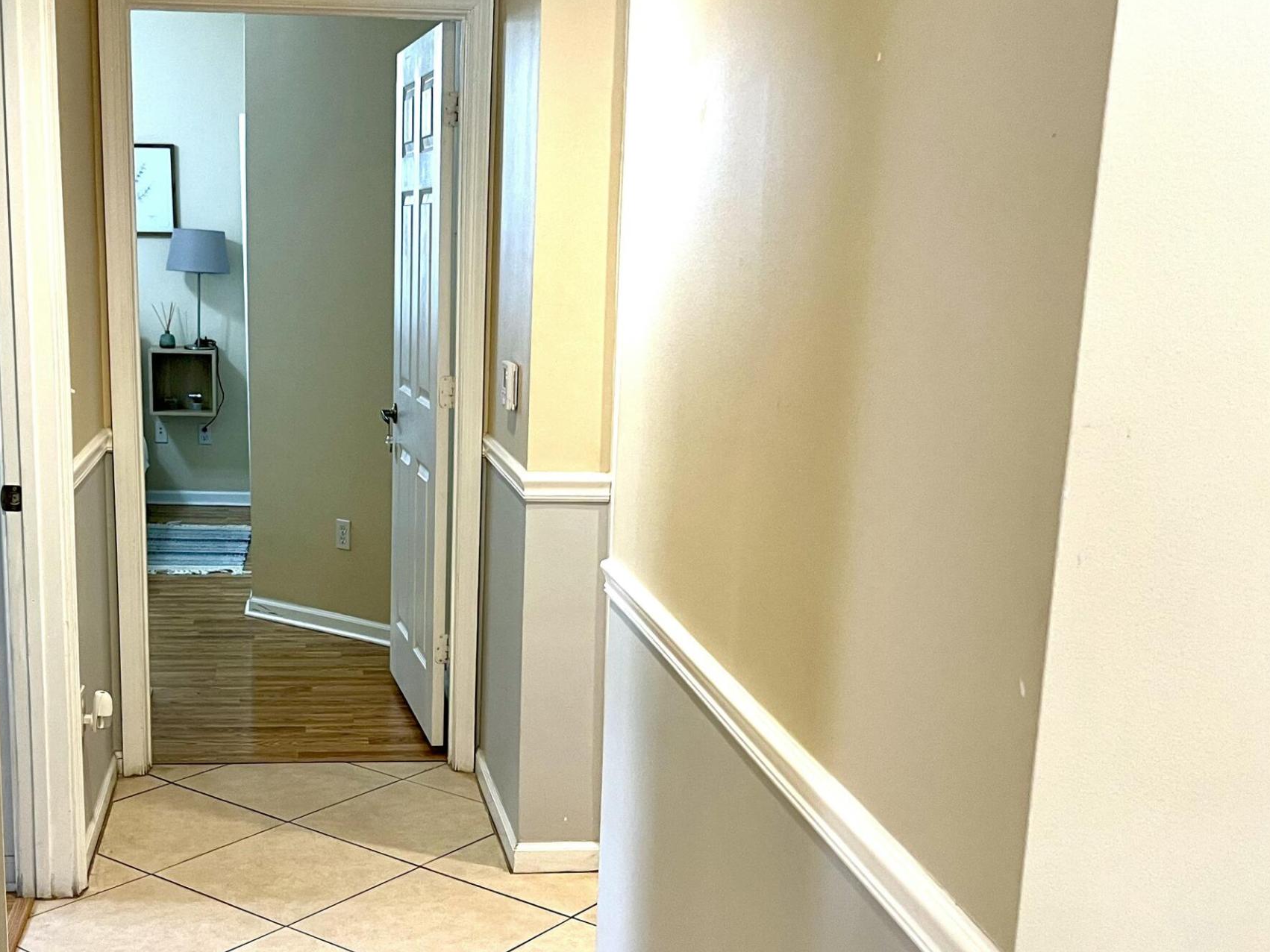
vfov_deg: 32.7
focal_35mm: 44
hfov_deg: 42.5
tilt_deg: -13.7
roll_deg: -1.8
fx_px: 1614
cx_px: 456
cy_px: 600
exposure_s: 1/60
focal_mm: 5.7
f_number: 1.5
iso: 100
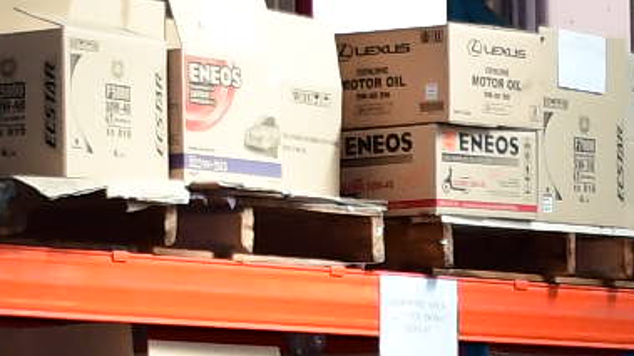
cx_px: 950
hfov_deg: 7.6
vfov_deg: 4.3
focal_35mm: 277
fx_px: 4656
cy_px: 613
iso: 800
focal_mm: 24
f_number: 4
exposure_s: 1/200
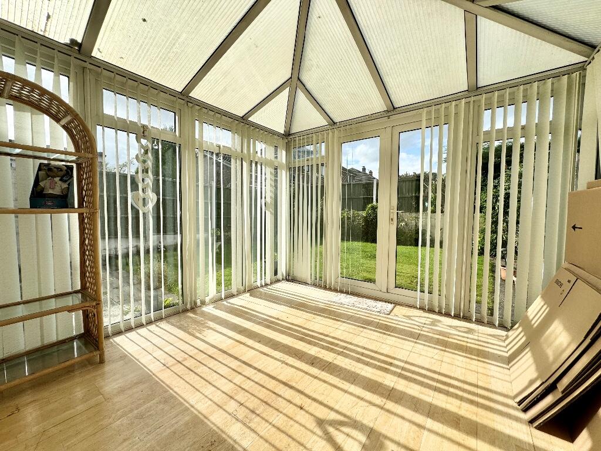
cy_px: 226
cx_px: 300
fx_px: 243
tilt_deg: -2.8
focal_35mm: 14
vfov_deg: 85.7
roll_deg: -0.4
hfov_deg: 102.1
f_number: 2.2
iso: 50
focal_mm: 2.22
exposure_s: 1/1346
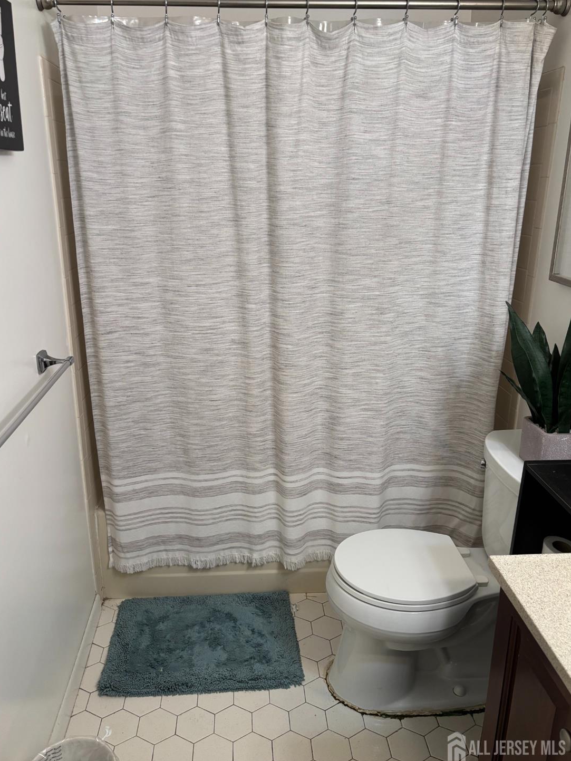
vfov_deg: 65.3
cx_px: 281
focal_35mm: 27
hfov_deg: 51.4
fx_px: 594
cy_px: 375
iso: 125
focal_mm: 5.96
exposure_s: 1/60
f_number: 1.6
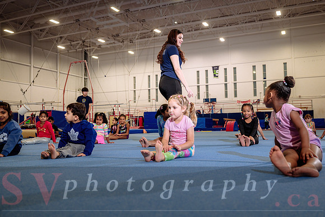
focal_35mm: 34
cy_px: 108
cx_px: 165
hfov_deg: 55.2
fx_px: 311
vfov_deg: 38.4
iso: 800
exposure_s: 1/160
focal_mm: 33.5
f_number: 3.5
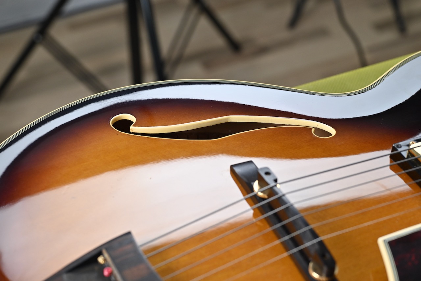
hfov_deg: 27.0
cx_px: 210
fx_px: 877
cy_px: 140
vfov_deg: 18.2
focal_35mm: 75
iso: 400
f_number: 5
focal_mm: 50
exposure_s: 1/100
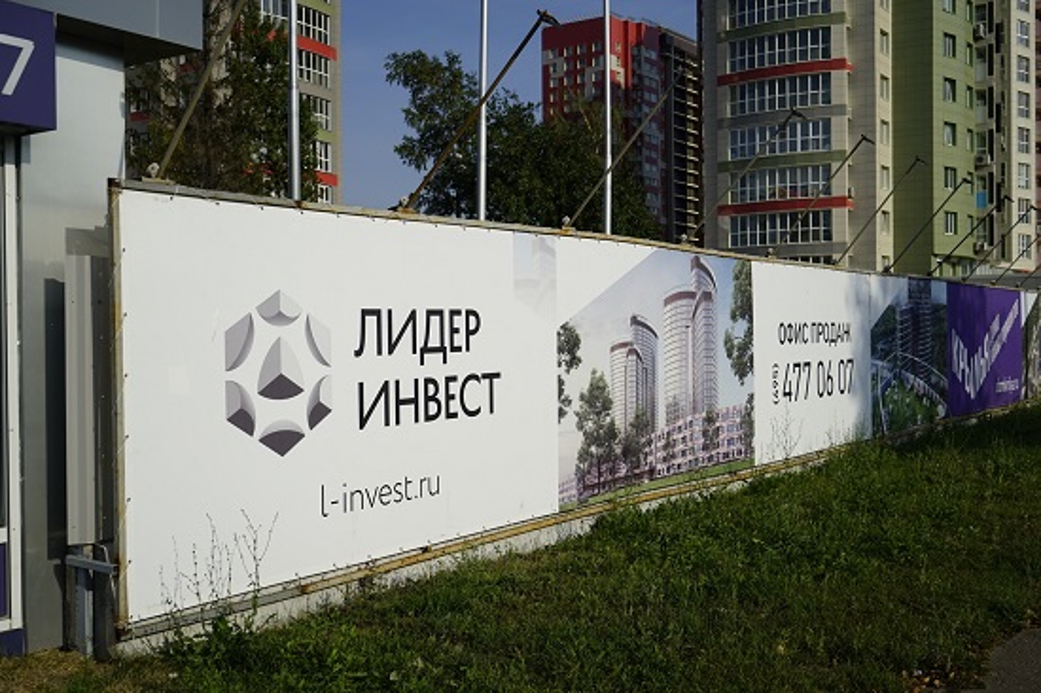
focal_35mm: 39
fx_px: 1127
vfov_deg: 34.2
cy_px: 346
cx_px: 520
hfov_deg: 49.6
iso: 100
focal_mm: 39
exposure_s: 1/2000
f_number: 4
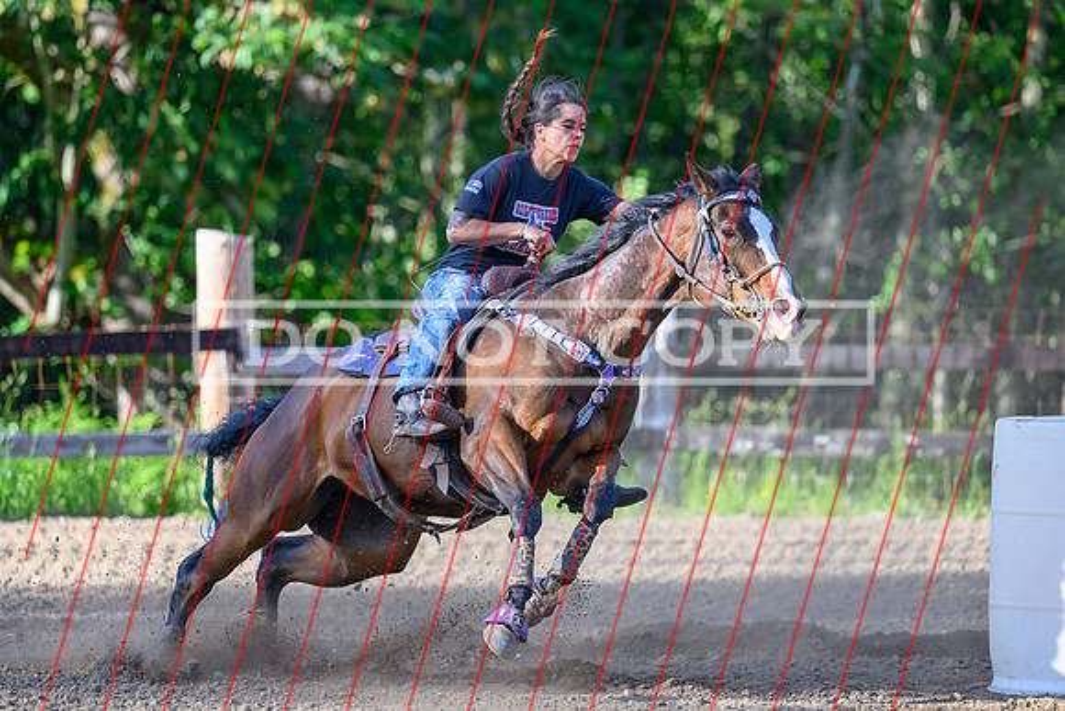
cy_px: 366
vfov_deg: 6.1
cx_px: 445
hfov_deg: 9.1
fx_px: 6719
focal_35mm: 227
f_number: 2.8
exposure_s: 1/2500
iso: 720
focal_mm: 165
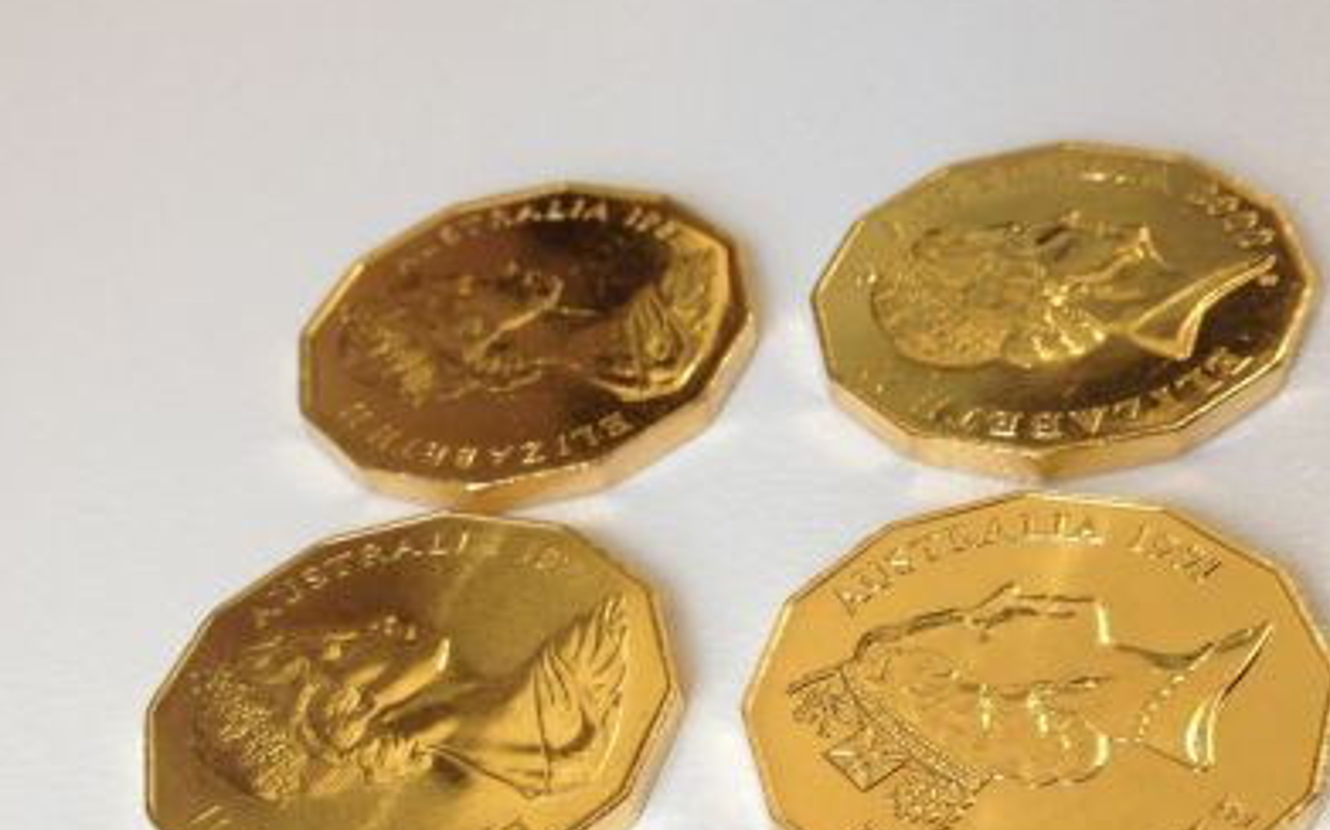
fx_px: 2065
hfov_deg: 35.7
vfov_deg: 21.9
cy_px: 833
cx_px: 680
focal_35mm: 57
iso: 80
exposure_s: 1/40
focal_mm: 4.28
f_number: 2.4
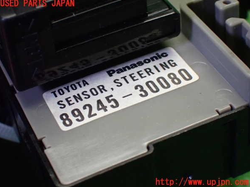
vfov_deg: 16.6
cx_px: 124
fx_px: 643
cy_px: 93
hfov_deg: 22.0
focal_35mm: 89
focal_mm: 15.66
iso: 1250
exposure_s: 1/80
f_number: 4.5
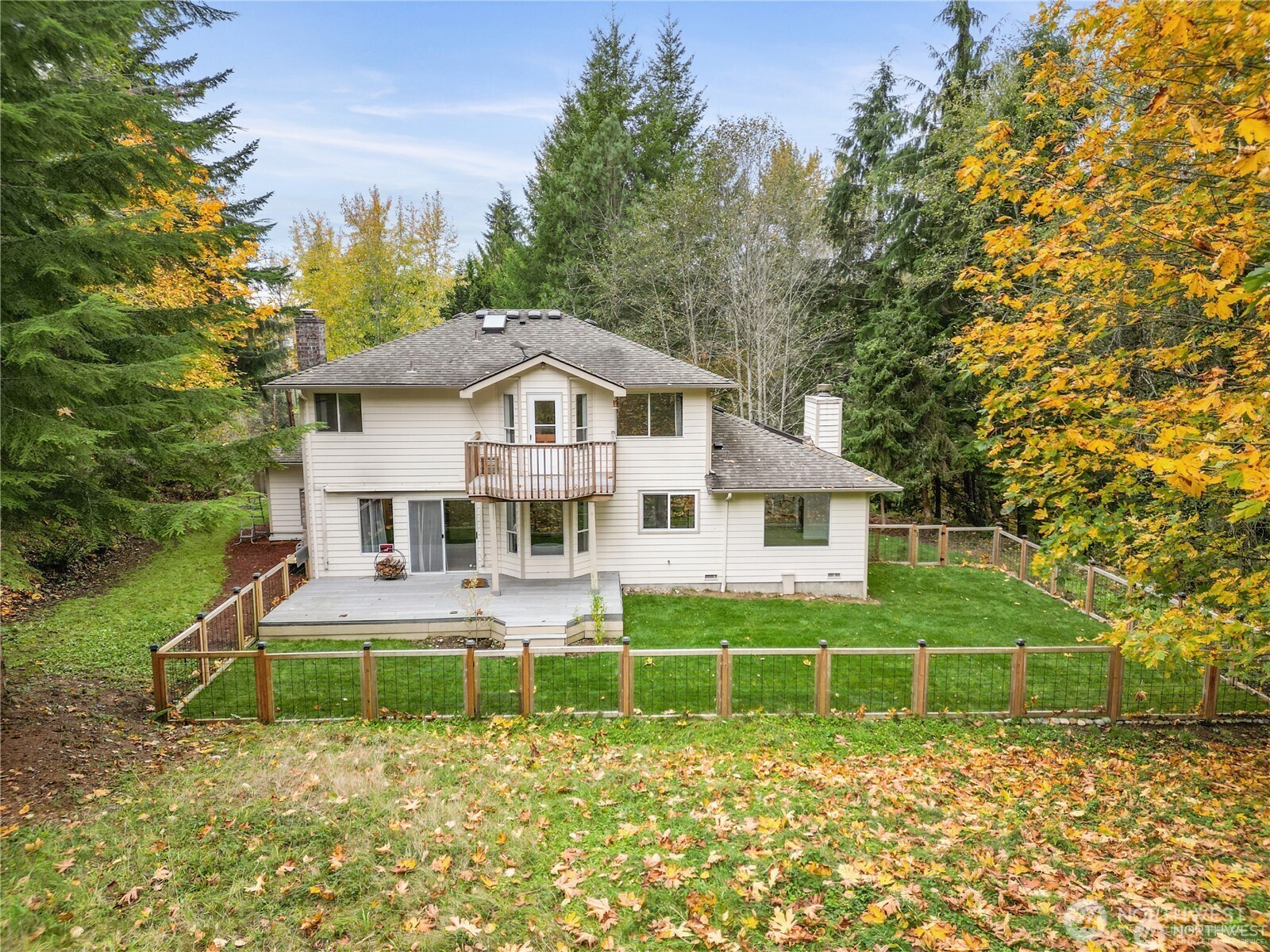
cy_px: 476
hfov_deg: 71.6
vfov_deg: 56.8
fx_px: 881
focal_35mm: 24
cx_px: 635
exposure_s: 1/160
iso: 100
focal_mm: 6.72
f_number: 1.7
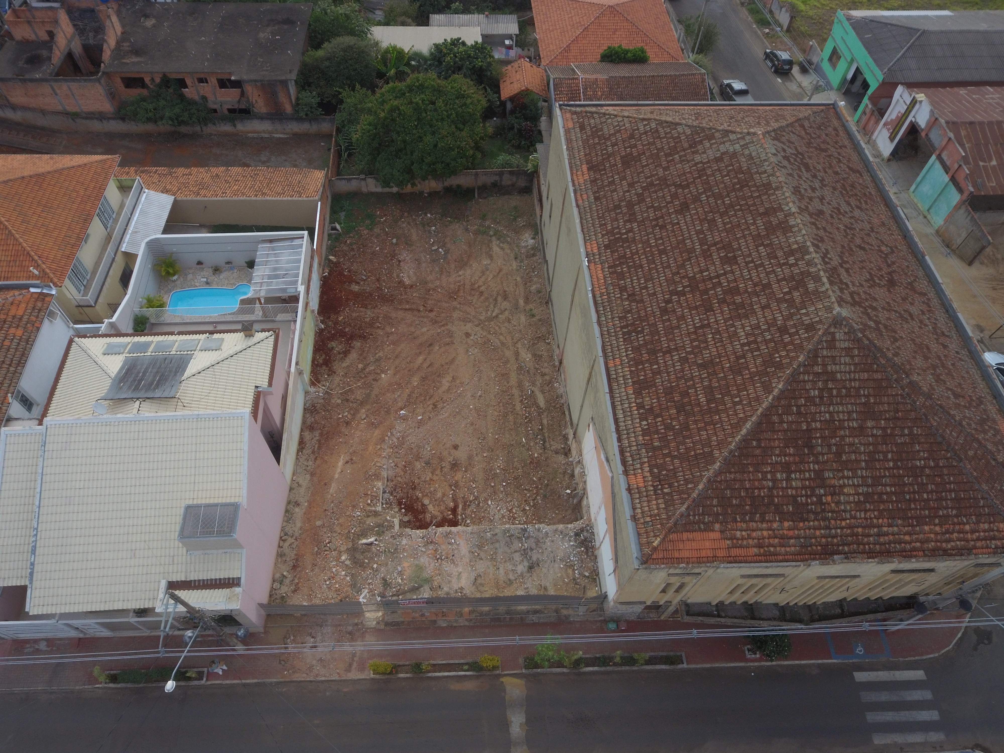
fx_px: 580
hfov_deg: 81.7
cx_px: 502
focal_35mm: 20
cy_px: 376
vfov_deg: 66.0
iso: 100
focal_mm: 3.61
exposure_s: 1/672
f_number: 2.8
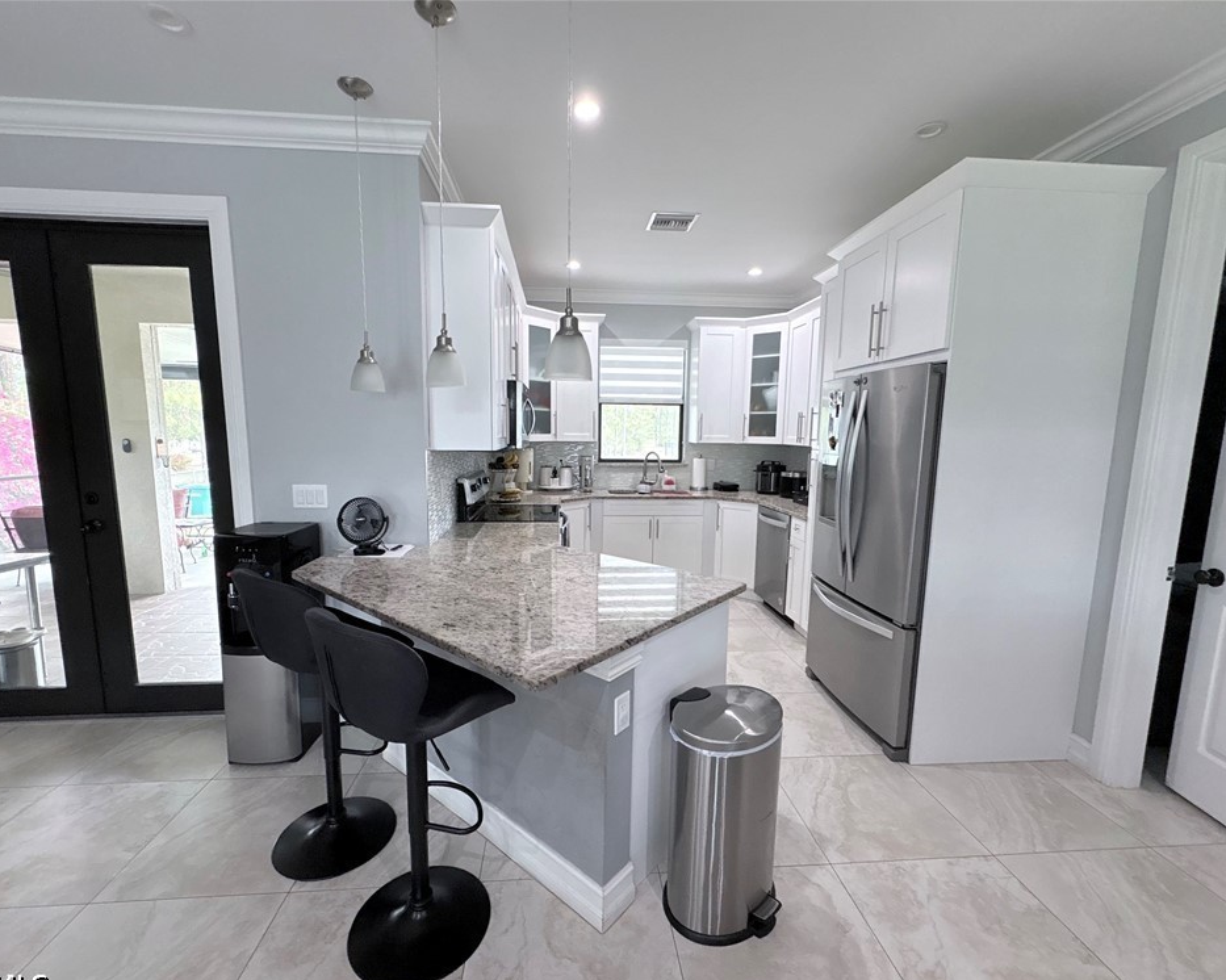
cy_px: 503
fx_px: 544
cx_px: 598
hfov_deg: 96.8
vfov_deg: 84.0
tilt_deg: -7.8
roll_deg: +0.1
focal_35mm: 15
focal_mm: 2.22
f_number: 2.2
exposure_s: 1/60
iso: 250
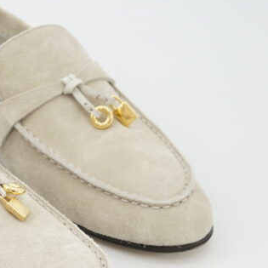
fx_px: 1209
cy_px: 180
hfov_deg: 12.5
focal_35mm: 138
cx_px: -17
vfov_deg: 12.6
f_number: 6.3
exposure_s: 1/15
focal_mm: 50
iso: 640
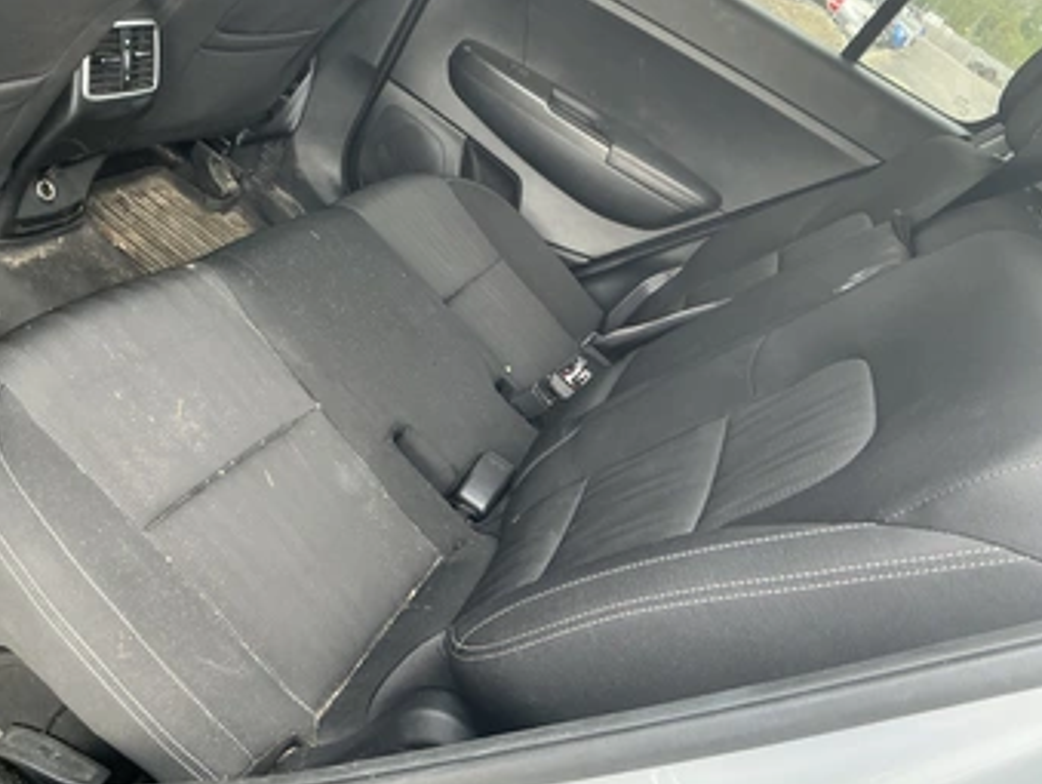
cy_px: 360
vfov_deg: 43.0
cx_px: 489
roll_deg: -33.4
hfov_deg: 55.3
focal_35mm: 33
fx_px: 994
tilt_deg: -25.1
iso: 64
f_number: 1.8
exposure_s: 1/80
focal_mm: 3
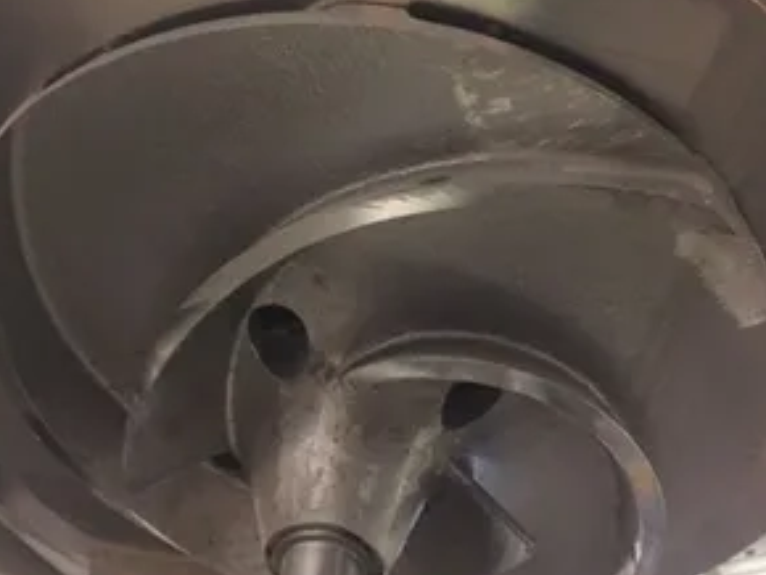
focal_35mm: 40
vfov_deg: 36.0
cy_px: 251
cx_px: 367
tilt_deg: +51.8
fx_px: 886
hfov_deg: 46.8
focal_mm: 4.15
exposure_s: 1/15
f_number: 2.2
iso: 500
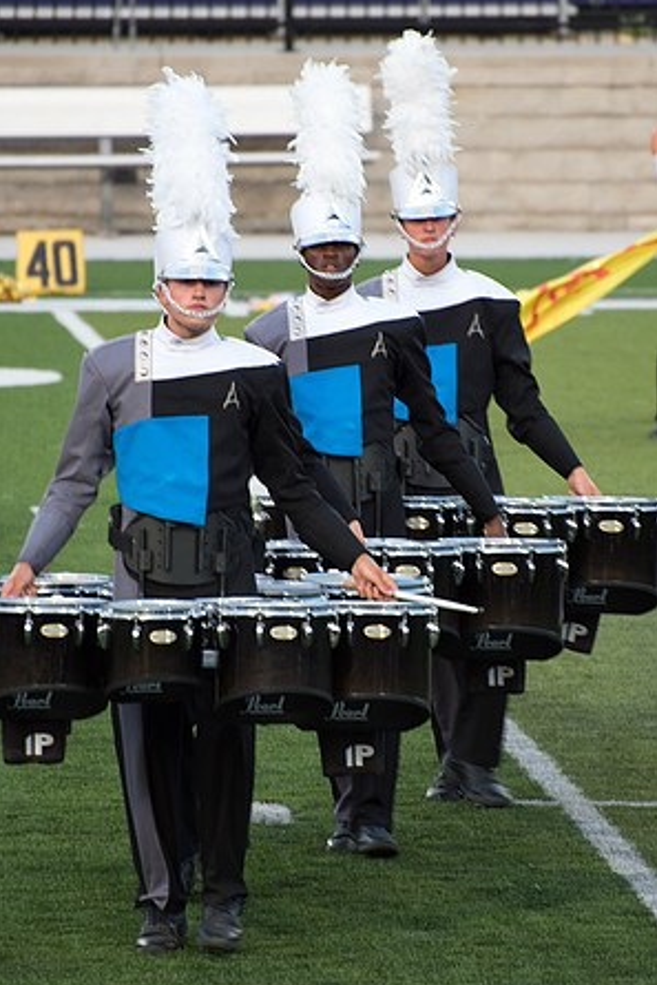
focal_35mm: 447
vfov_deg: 4.6
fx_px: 12226
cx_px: 382
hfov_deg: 3.1
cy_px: 477
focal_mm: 270
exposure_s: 1/200
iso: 900
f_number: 5.6
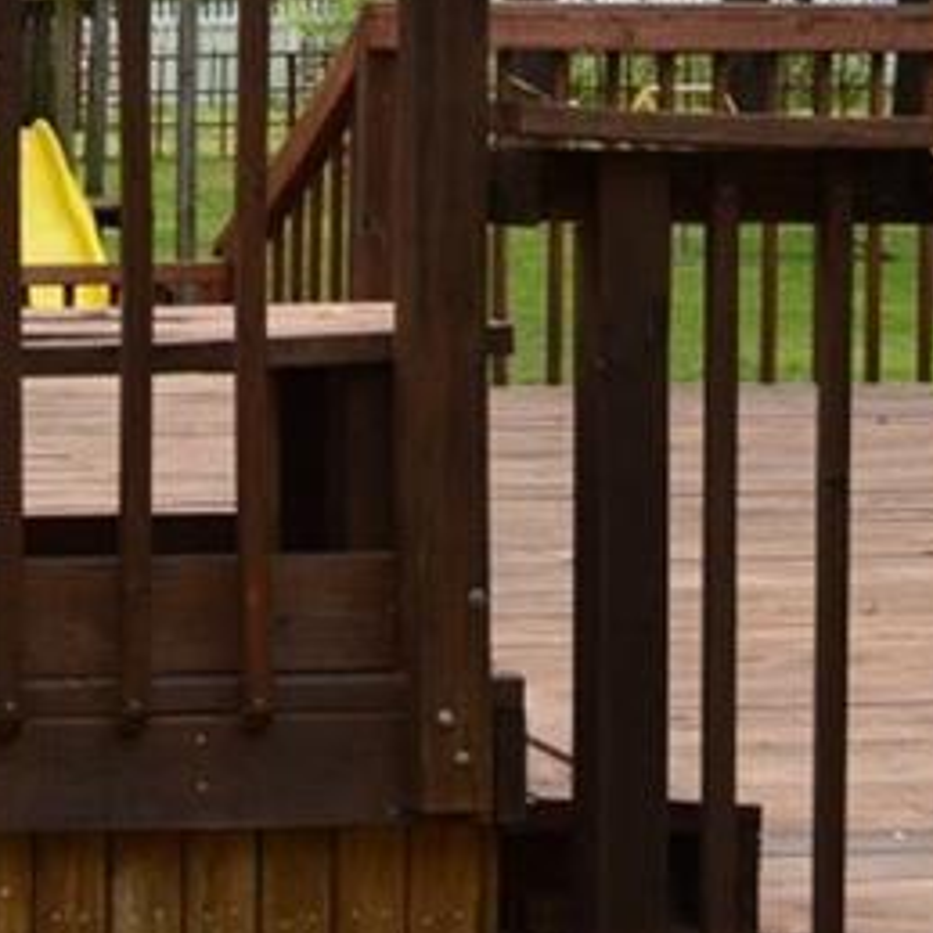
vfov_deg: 12.2
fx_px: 4300
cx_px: -454
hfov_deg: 11.9
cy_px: -122
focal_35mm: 141
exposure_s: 1/250
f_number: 10
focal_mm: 28
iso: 400
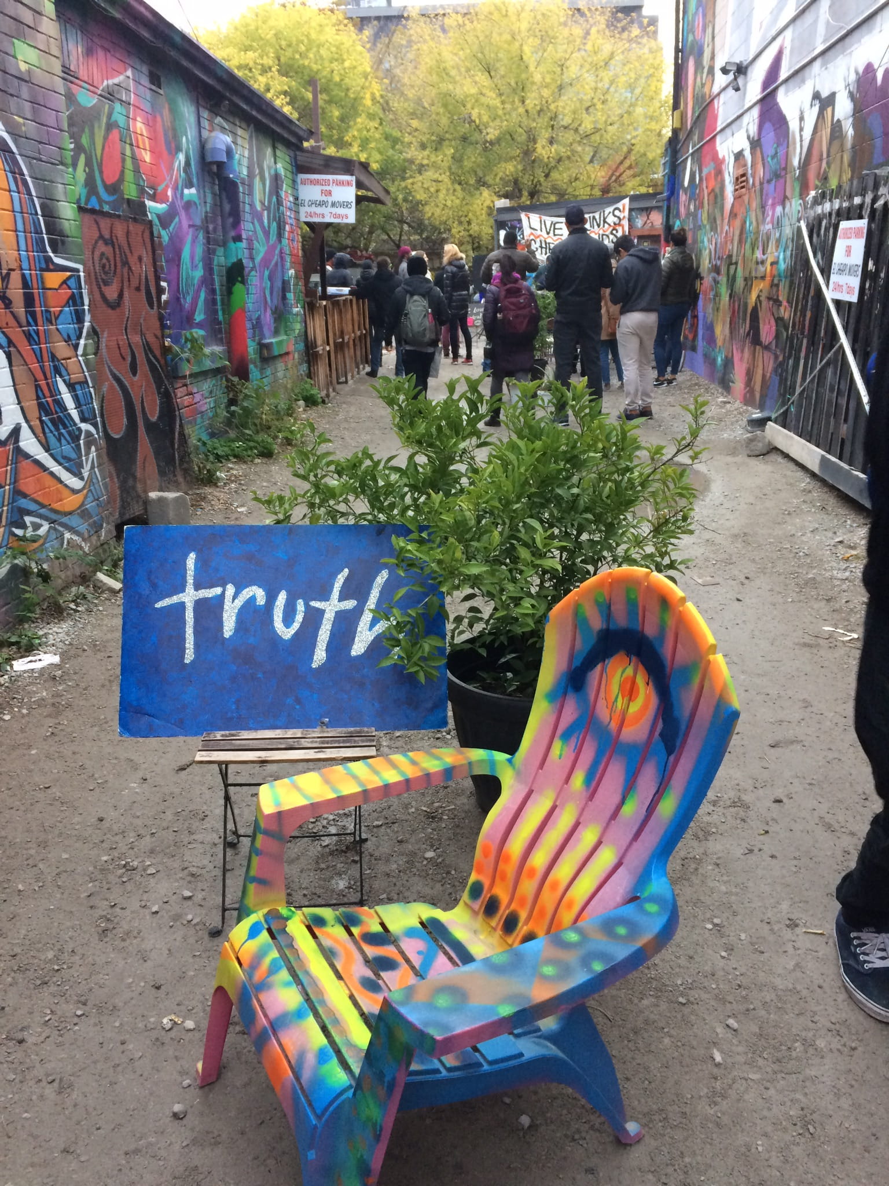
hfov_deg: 48.2
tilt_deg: -21.5
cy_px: 593
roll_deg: +1.1
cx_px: 444
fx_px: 993
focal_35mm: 29
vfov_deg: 61.7
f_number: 2.2
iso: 64
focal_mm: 4.15
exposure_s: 1/30
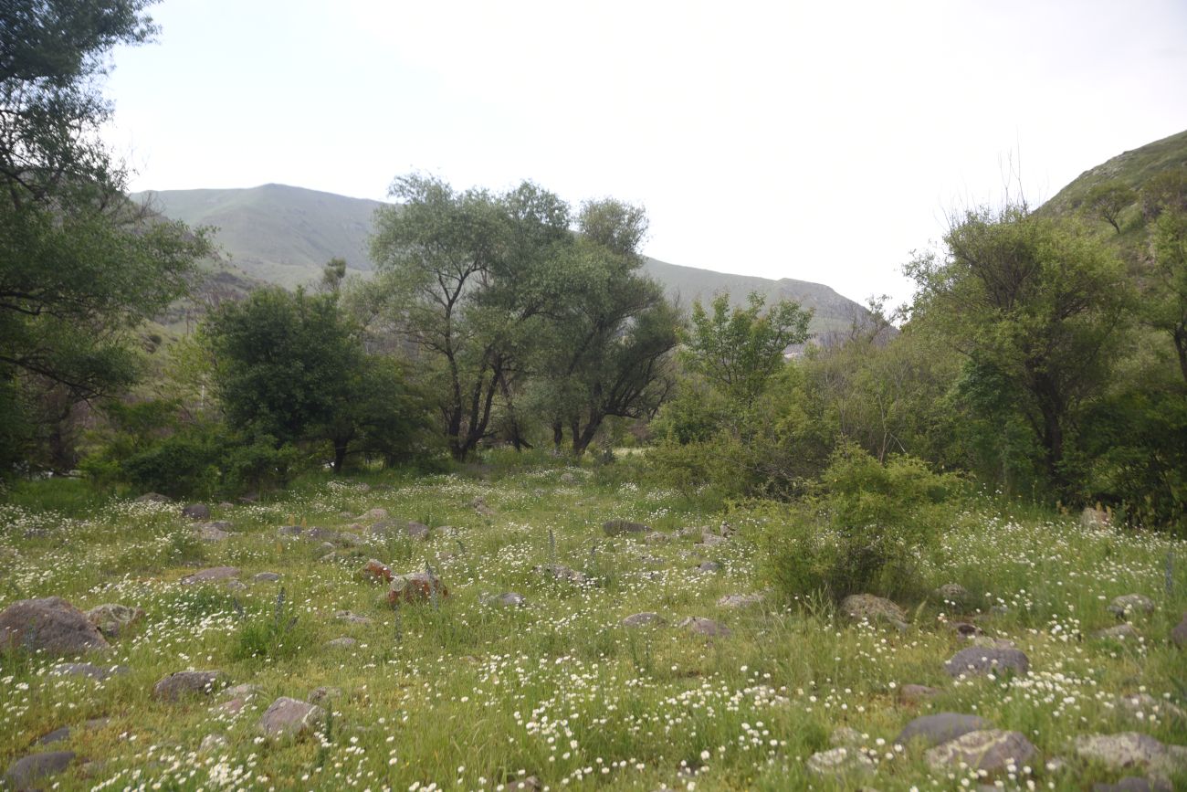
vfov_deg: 27.0
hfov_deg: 39.6
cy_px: 396
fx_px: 1649
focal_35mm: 50
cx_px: 594
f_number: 3.5
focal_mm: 50
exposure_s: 1/160
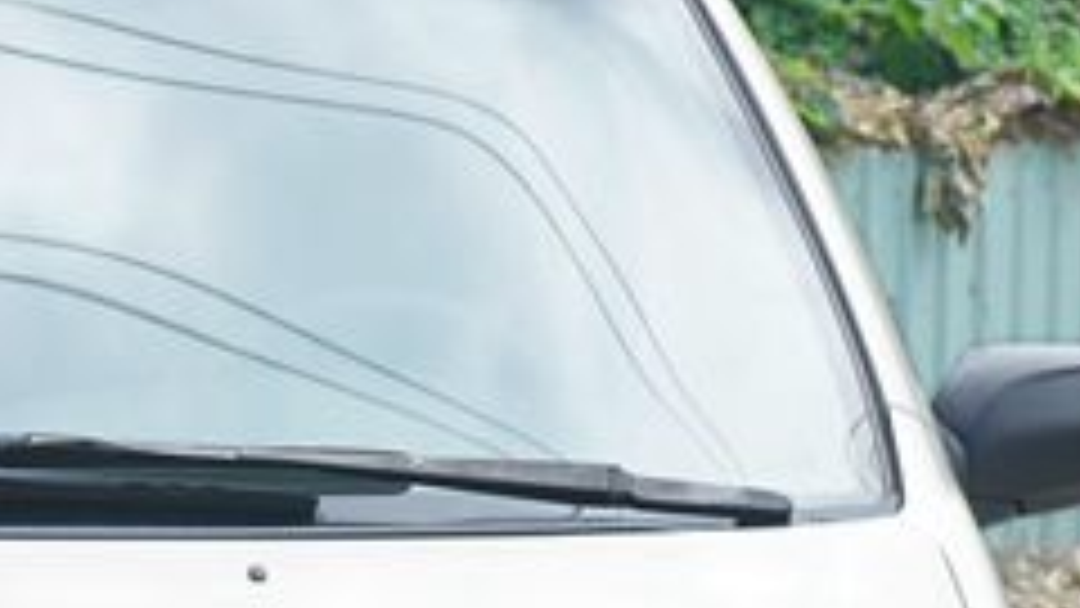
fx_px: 5642
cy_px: 813
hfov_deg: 10.8
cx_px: -4
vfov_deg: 6.1
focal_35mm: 197
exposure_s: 1/125
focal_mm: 44
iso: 100
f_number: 7.1
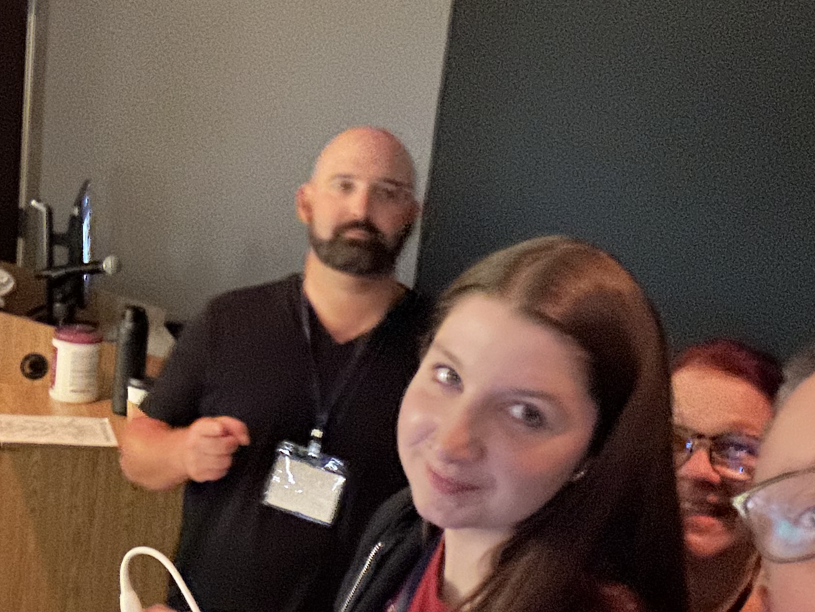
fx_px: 1295
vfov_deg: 26.4
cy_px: 400
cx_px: 140
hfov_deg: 33.7
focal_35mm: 55
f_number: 1.9
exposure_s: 1/8
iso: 800
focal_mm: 2.69
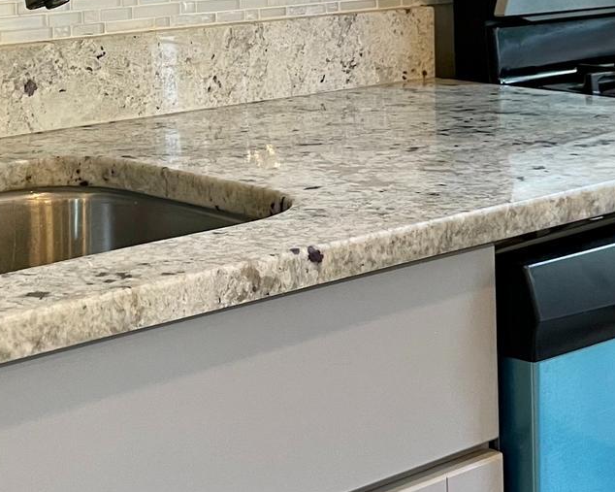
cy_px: -73
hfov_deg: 23.1
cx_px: 178
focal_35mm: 82
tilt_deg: -1.0
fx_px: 1492
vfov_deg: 17.9
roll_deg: +2.1
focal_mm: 4.2
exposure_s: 1/60
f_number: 1.6
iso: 80
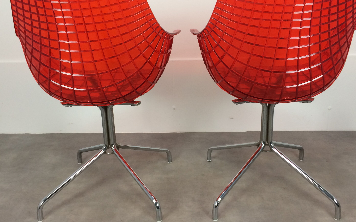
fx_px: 349
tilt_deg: -16.6
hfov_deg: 54.0
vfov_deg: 35.3
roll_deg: +0.1
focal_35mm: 36
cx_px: 184
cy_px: 95
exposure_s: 1/33
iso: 50
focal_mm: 4.15
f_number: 2.2
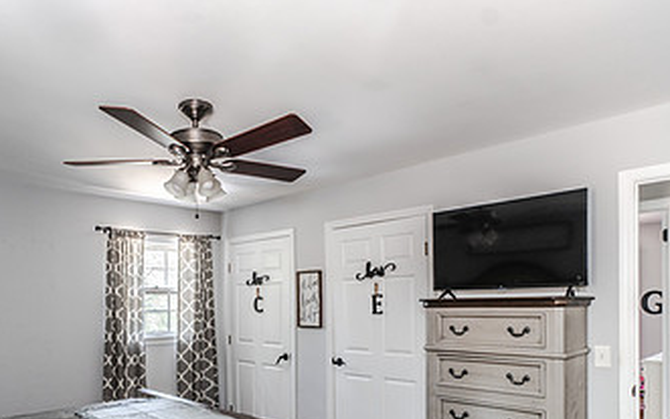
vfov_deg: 47.8
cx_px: 275
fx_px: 457
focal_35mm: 25
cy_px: 305
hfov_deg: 71.9
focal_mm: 14
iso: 640
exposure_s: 1/15
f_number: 5.6
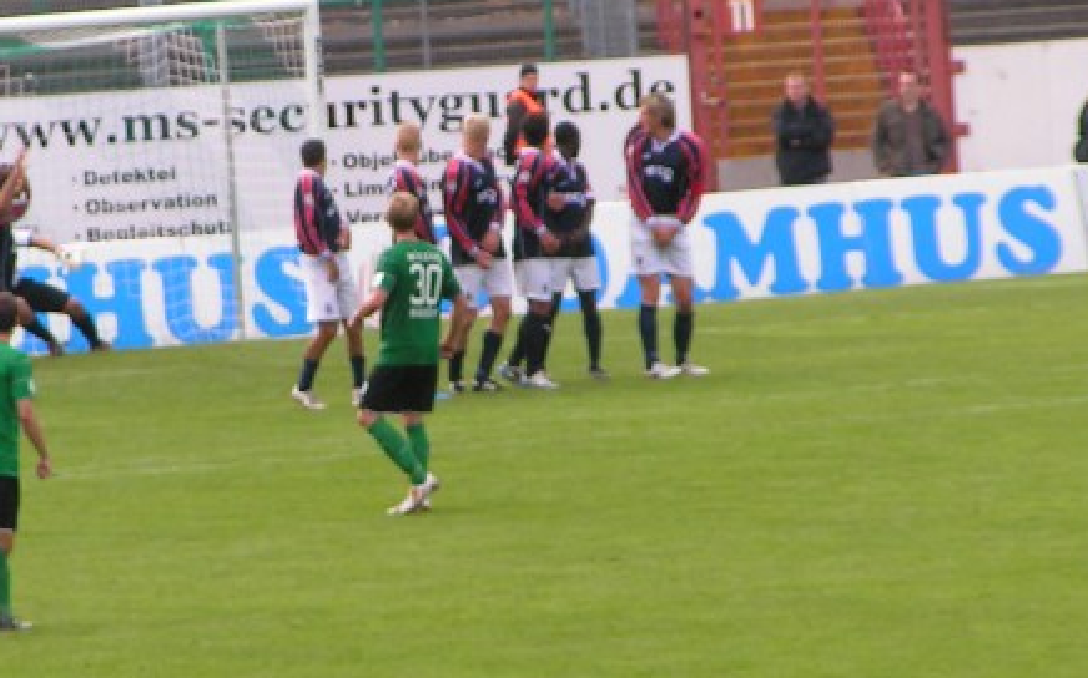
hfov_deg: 4.2
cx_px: 432
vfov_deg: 2.6
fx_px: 14937
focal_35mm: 504
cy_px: 229
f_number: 3.5
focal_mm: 39.6
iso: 50
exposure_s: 1/320
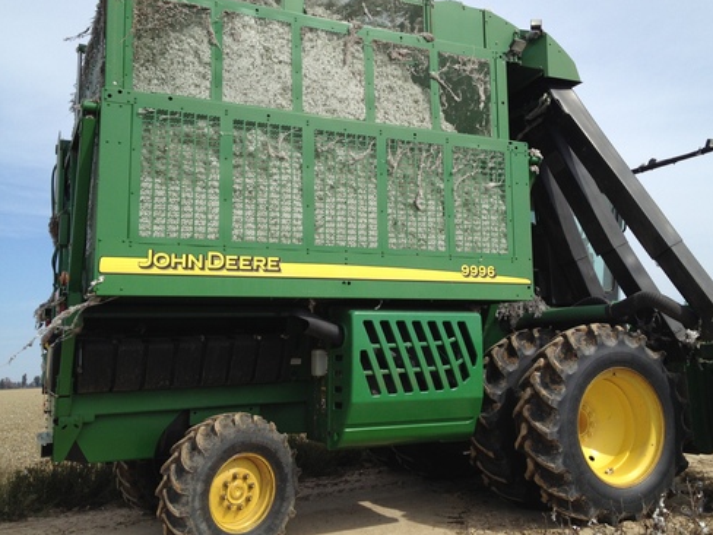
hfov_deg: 47.8
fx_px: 803
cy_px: 240
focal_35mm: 39
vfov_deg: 36.8
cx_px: 394
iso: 50
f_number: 2.4
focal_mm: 4.28
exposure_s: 1/1972
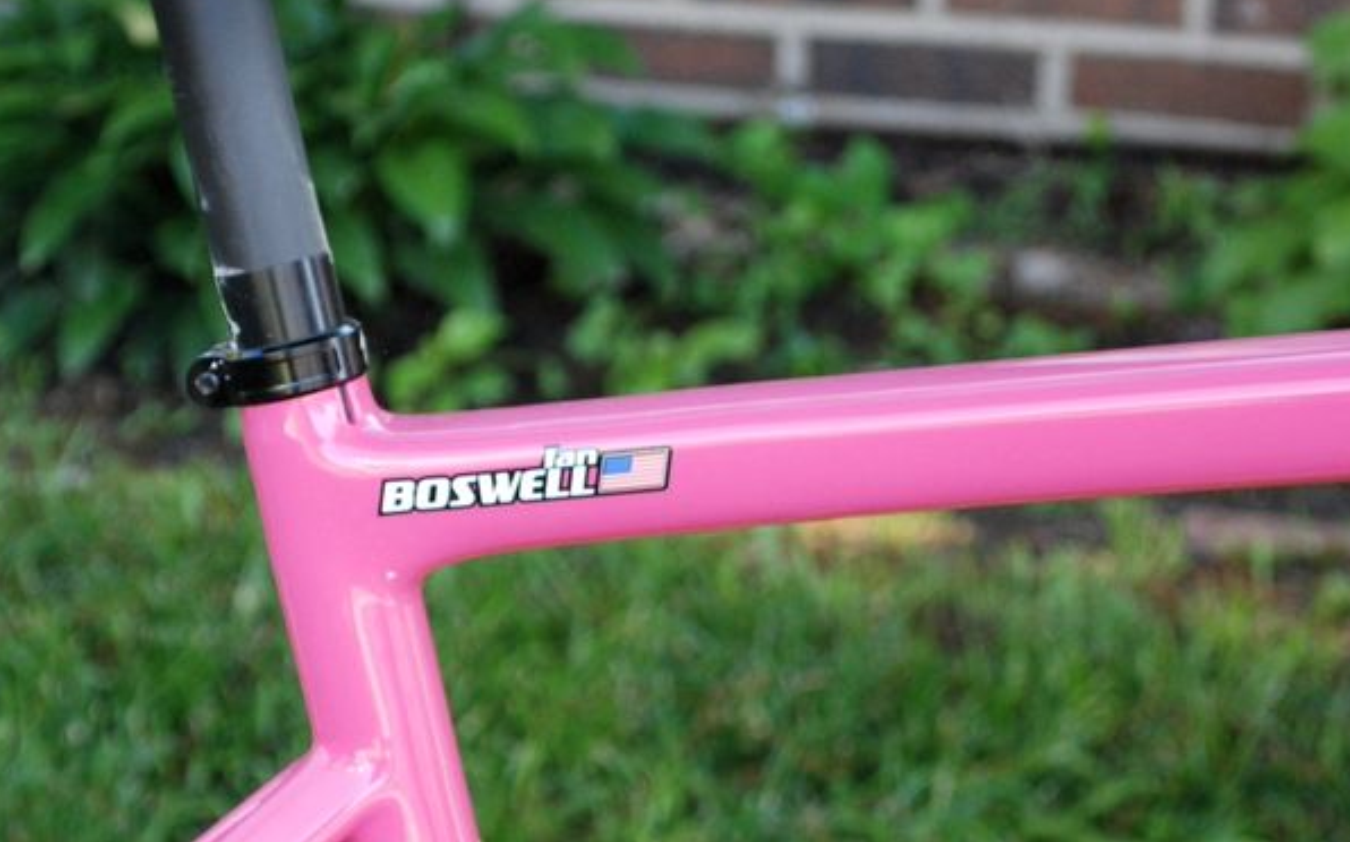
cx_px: 480
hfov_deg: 13.2
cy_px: 513
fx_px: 5811
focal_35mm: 158
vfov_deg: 8.3
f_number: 5.6
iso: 400
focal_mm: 48
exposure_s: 1/50
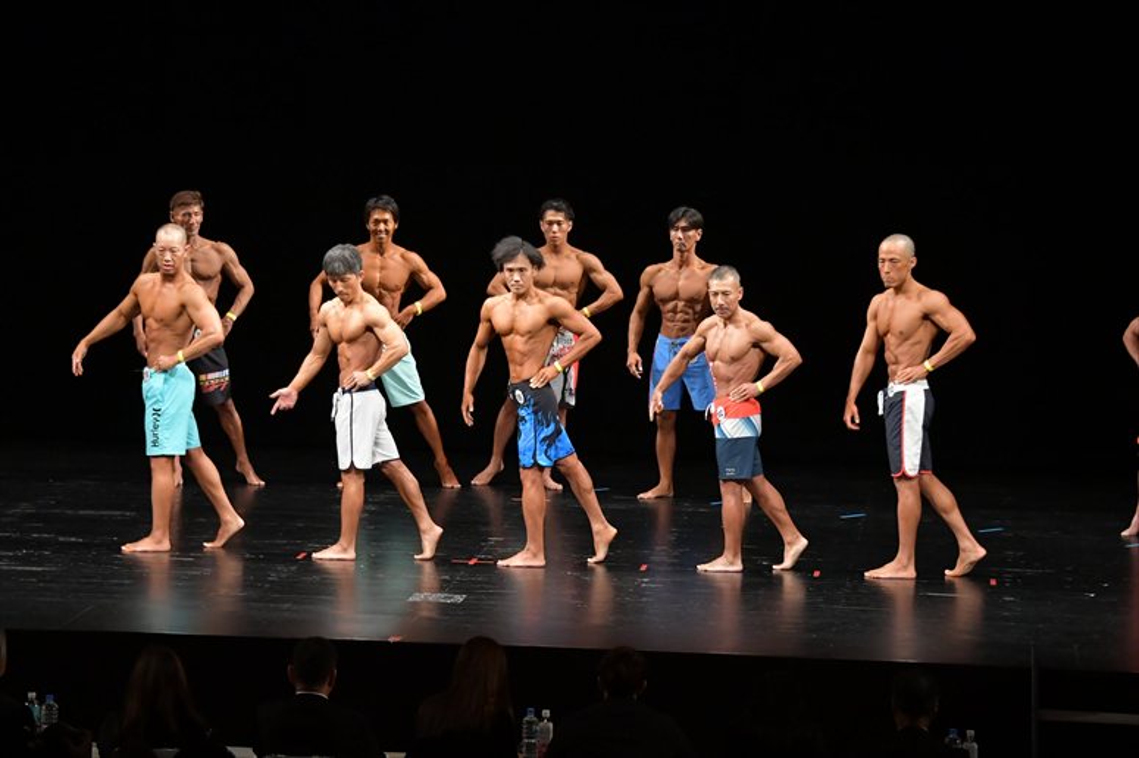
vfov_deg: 9.9
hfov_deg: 14.9
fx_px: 4364
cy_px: 379
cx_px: 570
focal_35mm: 138
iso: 3200
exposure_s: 1/400
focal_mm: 92
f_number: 5.6
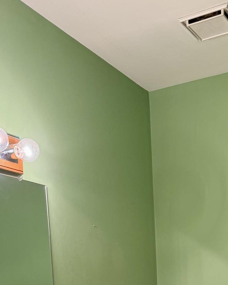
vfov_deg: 29.3
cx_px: 154
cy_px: 336
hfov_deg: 27.0
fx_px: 472
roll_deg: +2.5
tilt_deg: -5.5
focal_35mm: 56
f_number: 1.78
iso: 200
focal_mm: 6.76
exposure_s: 1/139
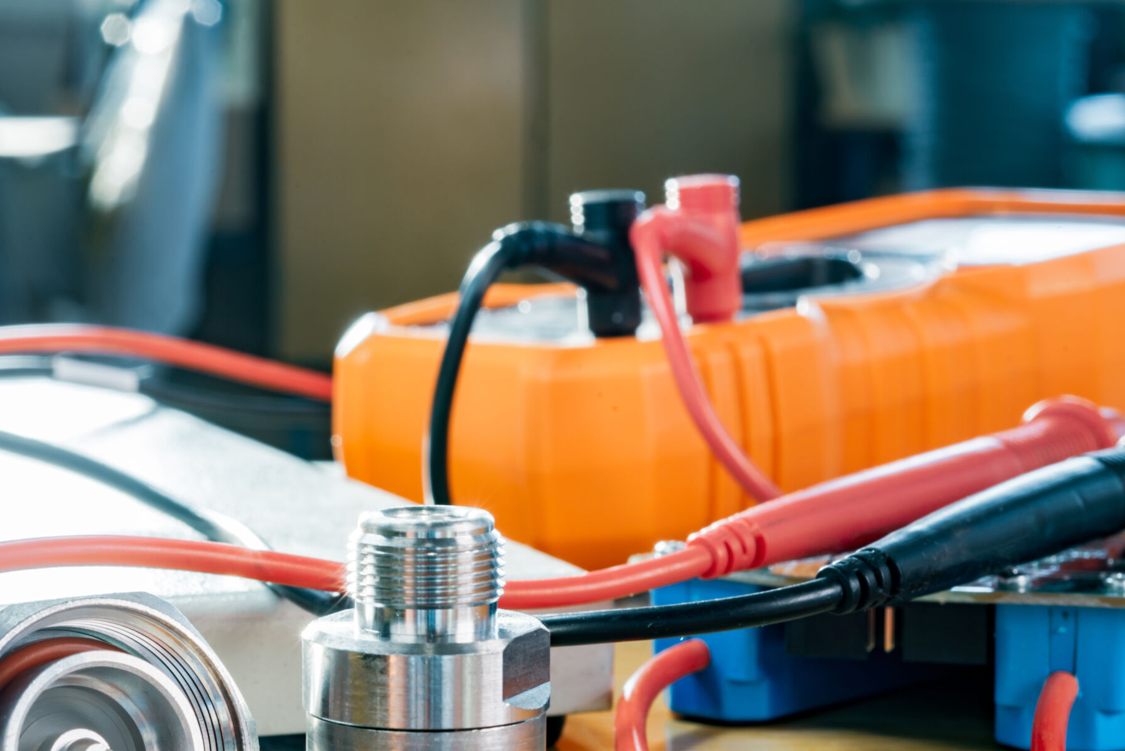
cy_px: 498
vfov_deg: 16.1
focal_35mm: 85
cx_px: 400
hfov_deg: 23.8
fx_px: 2657
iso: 100
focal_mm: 60
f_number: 20
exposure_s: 1/4
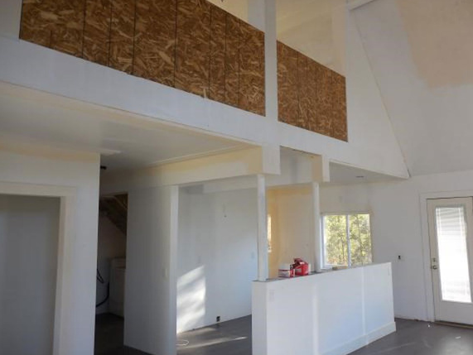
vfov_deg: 49.8
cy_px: 176
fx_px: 383
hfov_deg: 63.3
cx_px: 262
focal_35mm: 28
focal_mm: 4.5
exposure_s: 1/50
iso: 125
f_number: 3.7
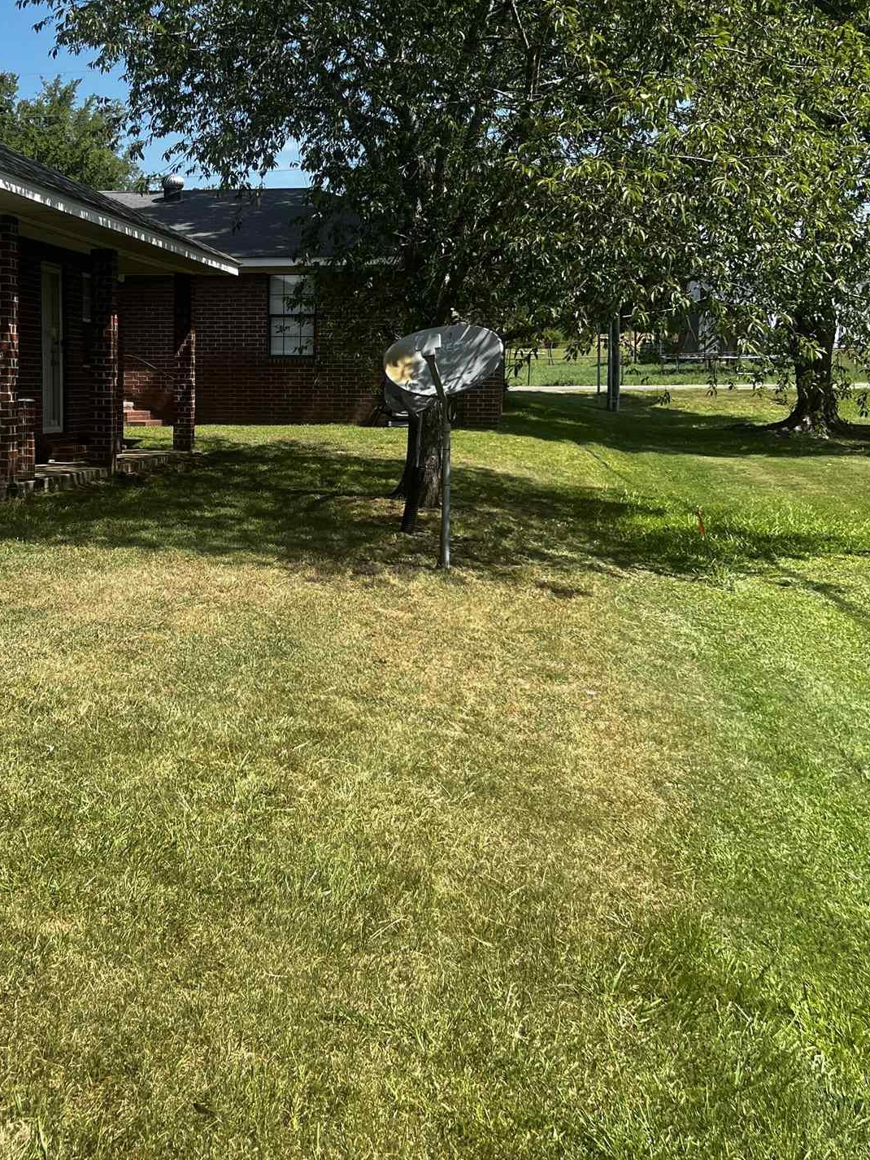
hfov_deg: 33.9
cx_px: 255
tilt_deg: -2.8
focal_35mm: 42
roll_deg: -0.1
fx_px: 1407
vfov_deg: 44.6
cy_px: 470
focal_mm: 5.7
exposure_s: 1/2353
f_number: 1.5
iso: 50
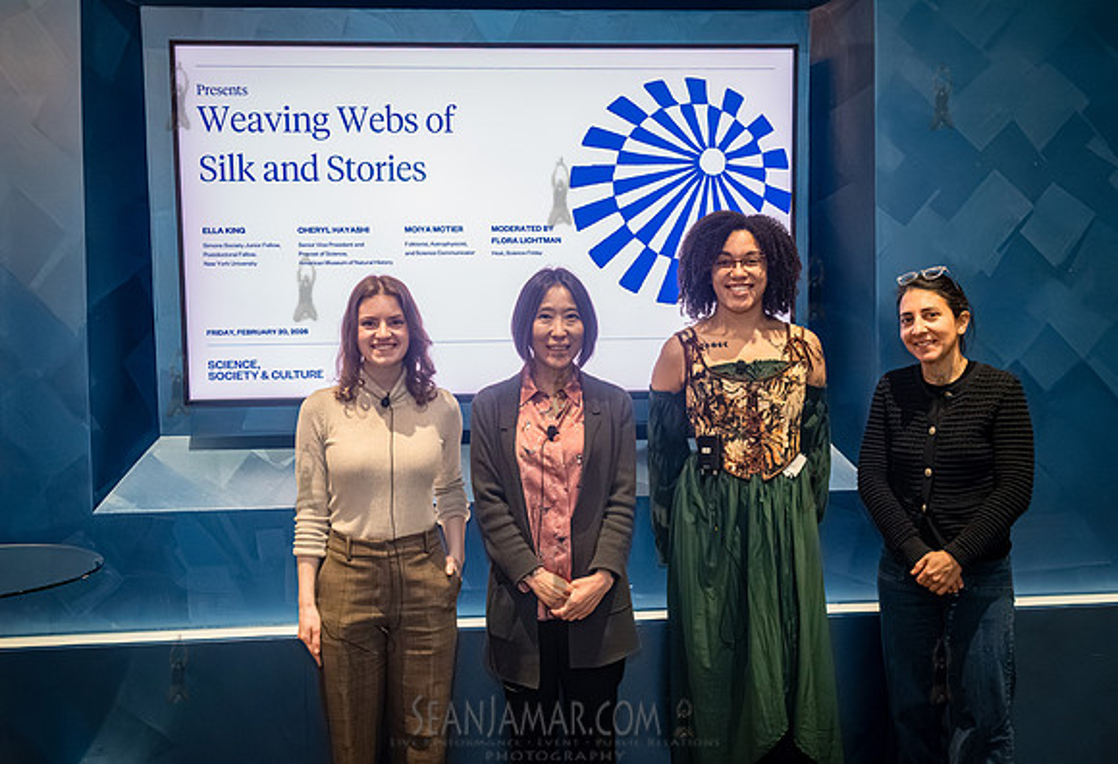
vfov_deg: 34.0
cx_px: 546
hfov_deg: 48.2
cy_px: 382
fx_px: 1249
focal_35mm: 40
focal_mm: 35
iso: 5000
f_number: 4.5
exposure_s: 1/320
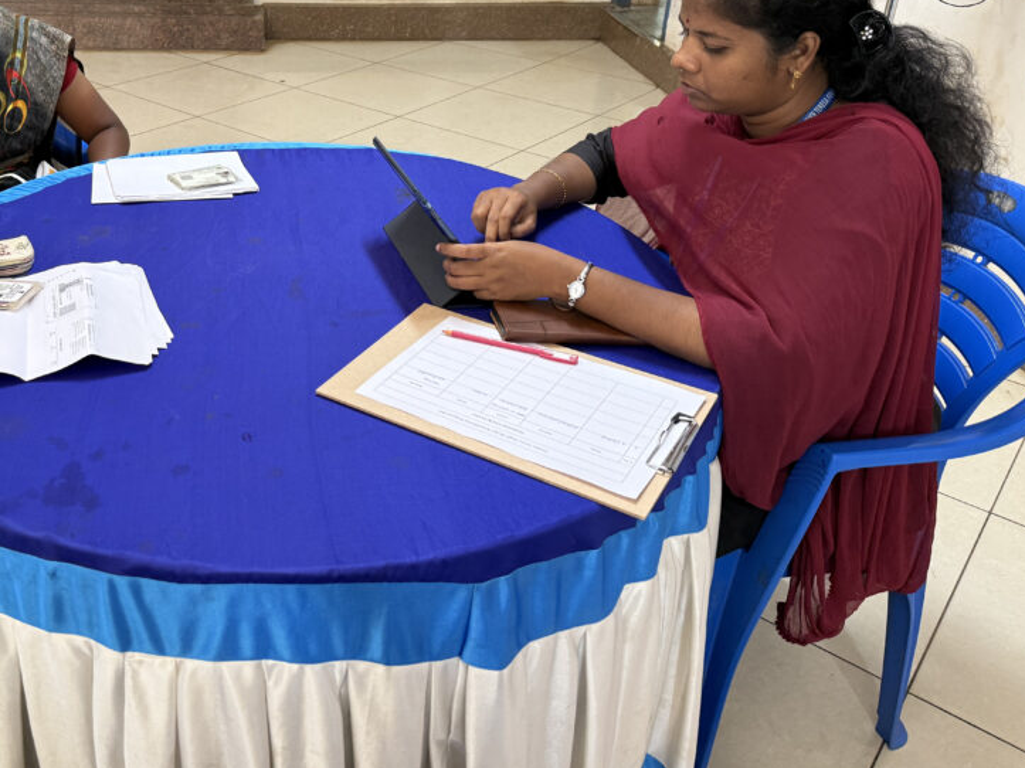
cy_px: 241
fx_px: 1007
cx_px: 318
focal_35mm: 34
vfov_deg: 41.1
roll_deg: +0.6
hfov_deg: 52.6
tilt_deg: -24.8
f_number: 1.78
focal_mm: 6.76
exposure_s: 1/50
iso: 250
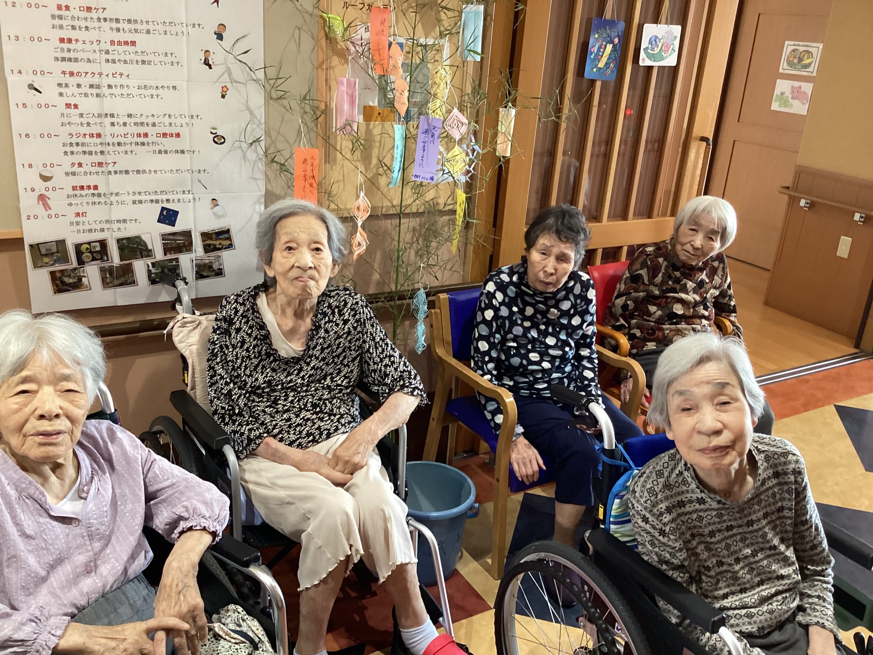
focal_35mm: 31
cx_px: 436
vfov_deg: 45.4
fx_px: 782
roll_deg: -3.9
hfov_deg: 58.4
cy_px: 328
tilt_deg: -21.5
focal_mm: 3.3
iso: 200
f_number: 2.4
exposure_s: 1/50
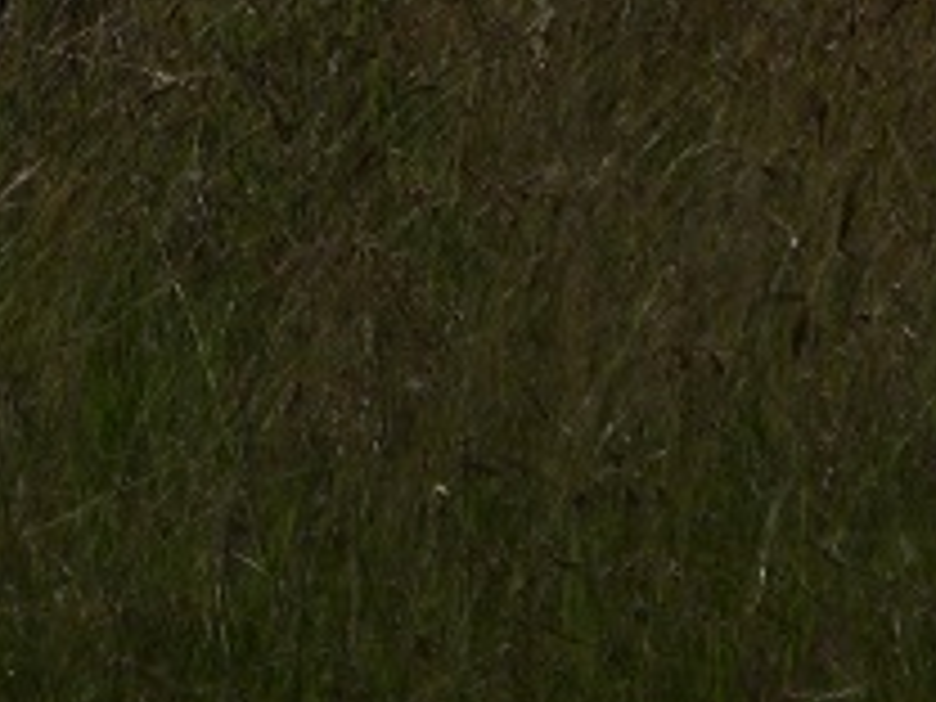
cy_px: -362
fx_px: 26634
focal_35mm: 985
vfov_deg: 1.5
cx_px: 58
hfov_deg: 2.0
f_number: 8
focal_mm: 52.1
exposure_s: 1/1000
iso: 100
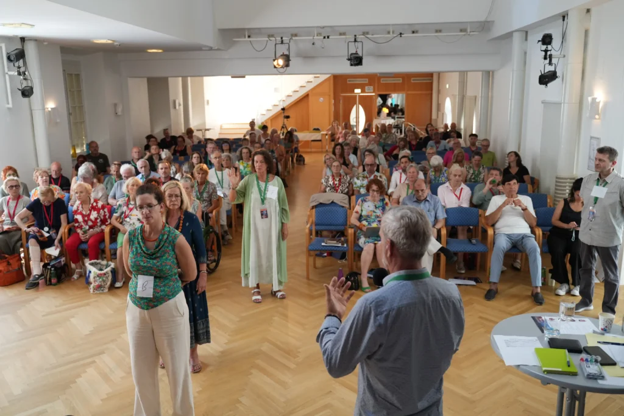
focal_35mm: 32
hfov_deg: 58.7
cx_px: 312
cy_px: 208
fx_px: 555
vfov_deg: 41.1
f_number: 2.8
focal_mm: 32
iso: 2000
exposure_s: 1/200
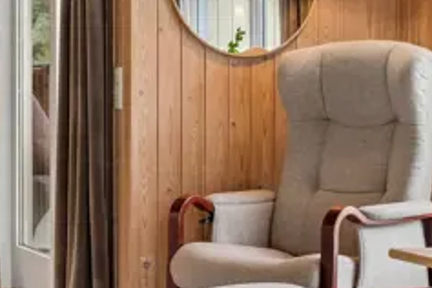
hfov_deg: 18.5
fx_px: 1323
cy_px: 126
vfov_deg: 12.4
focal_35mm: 110
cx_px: 279
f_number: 4.5
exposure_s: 1/40
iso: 200
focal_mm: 29
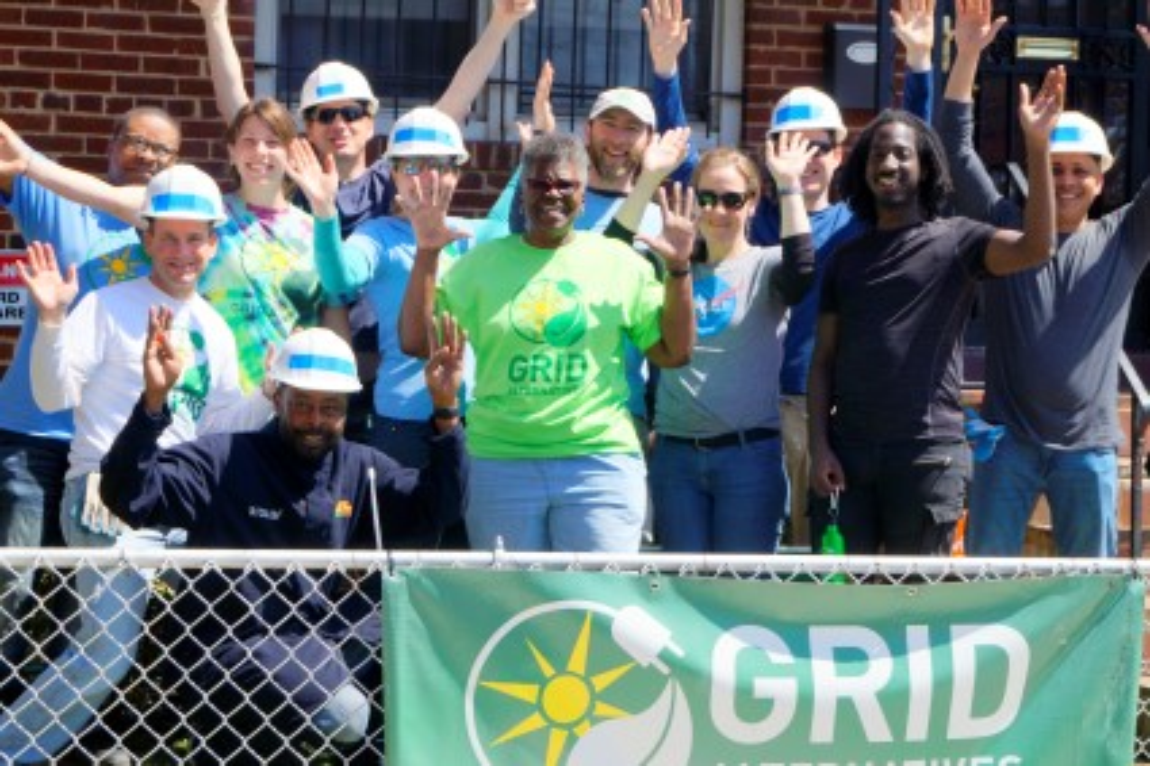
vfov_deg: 16.5
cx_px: 575
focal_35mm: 82
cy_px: 383
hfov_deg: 24.6
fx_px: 2634
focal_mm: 55
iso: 100
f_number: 9
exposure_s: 1/160
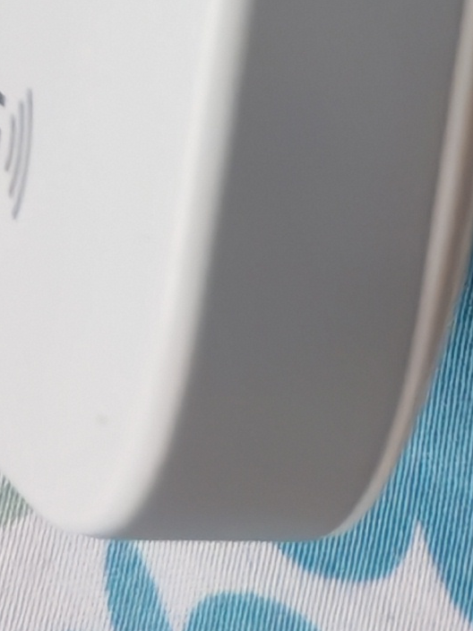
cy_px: -522
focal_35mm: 157
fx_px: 2860
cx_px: 521
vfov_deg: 11.6
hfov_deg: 9.4
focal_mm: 5.52
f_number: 1.95
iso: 1250
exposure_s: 1/50
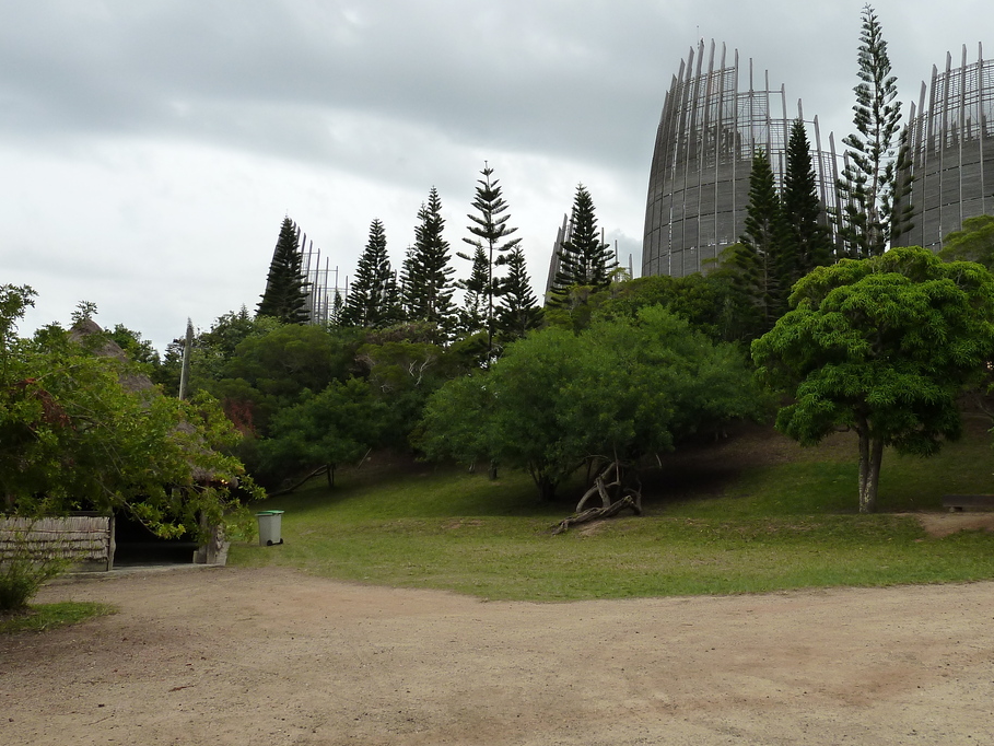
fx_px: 948
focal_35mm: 33
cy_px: 354
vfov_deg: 42.9
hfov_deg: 54.7
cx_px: 620
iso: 125
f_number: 4
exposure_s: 1/160
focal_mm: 4.1
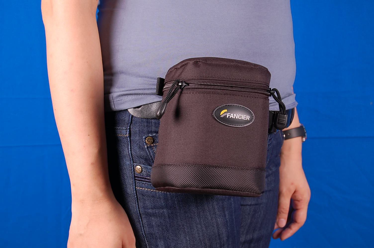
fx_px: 778
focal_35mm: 75
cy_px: 124
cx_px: 187
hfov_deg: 27.0
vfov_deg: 18.1
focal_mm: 50
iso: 200
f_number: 8
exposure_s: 1/125
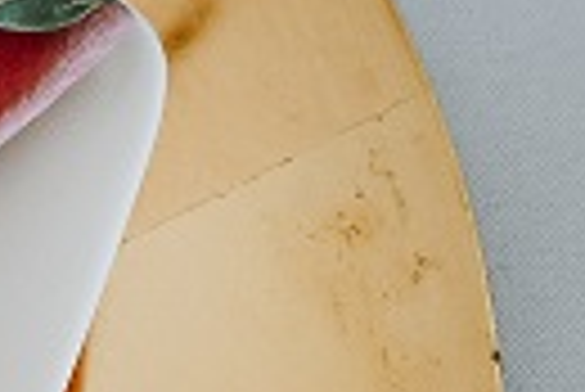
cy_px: 230
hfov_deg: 8.4
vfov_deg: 6.6
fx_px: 3384
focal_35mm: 208
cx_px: -1134
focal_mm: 20
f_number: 3.8
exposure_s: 1/250
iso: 560
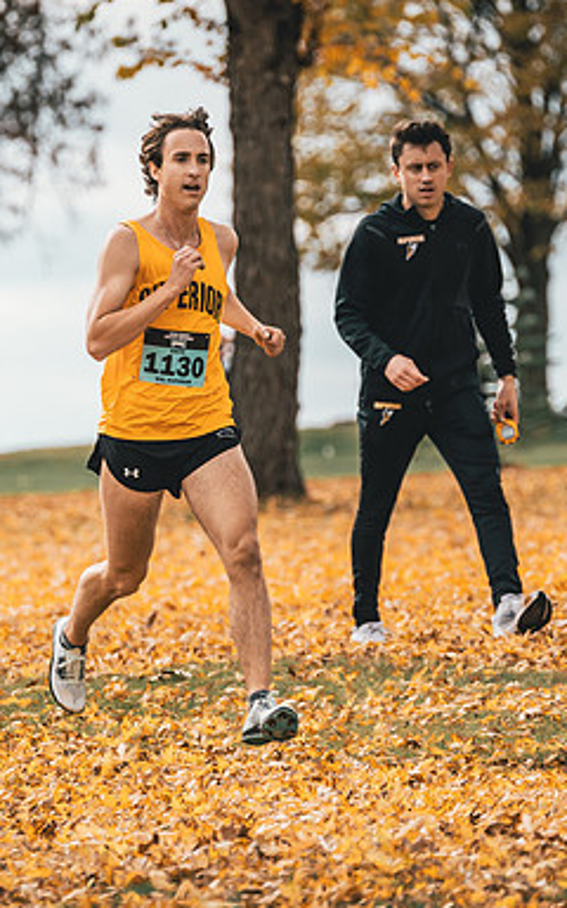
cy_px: 455
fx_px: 12510
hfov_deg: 2.6
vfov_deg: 4.2
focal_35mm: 506
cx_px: 267
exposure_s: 1/1000
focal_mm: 329
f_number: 6.3
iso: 400
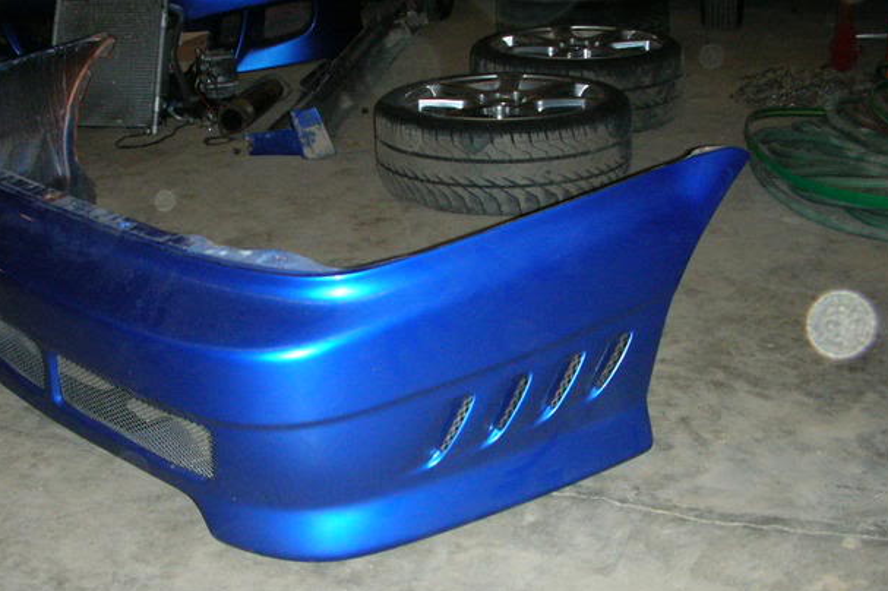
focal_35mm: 48
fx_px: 1183
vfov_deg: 28.0
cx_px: 347
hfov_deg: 40.9
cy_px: 345
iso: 200
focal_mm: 5.8
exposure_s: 1/60.1
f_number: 3
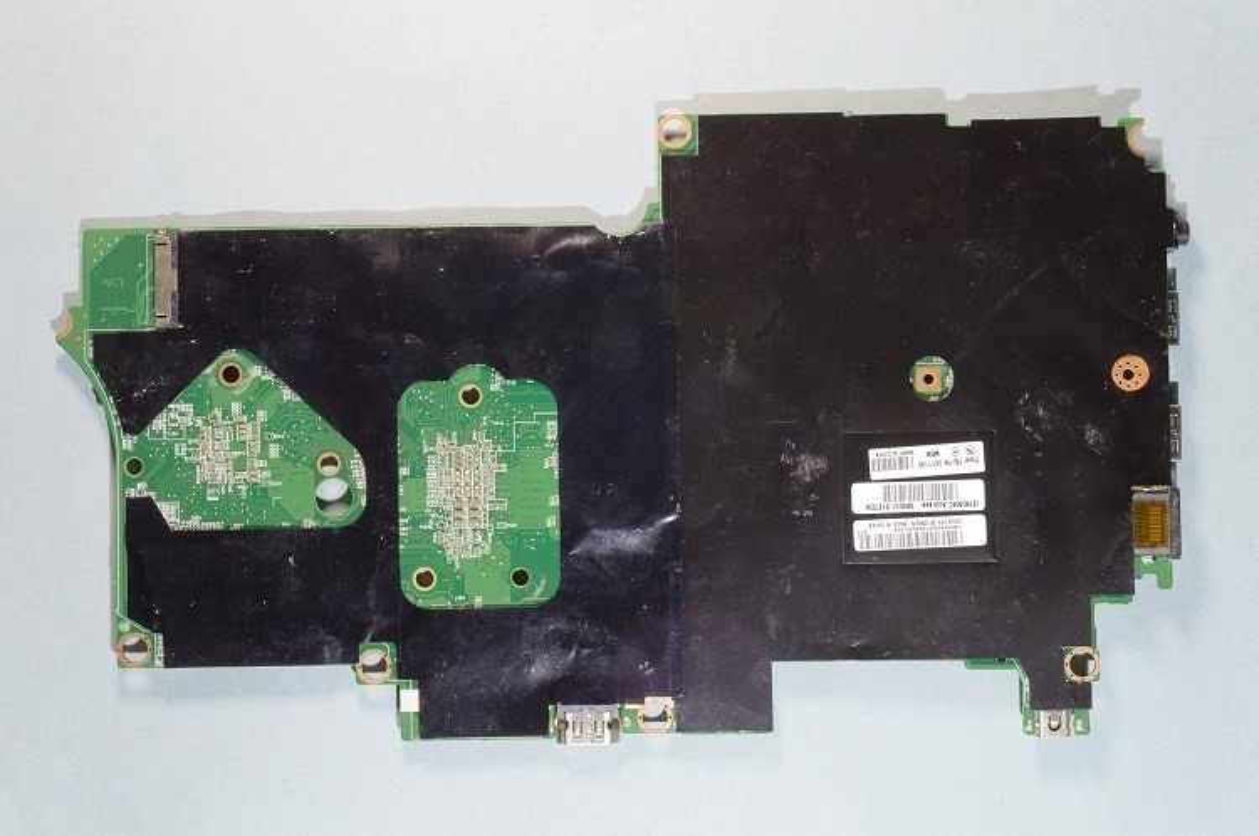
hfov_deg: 42.4
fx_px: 1624
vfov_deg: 28.9
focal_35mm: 46
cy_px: 418
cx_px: 630
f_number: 8
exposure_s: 1/2.5
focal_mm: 31
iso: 100
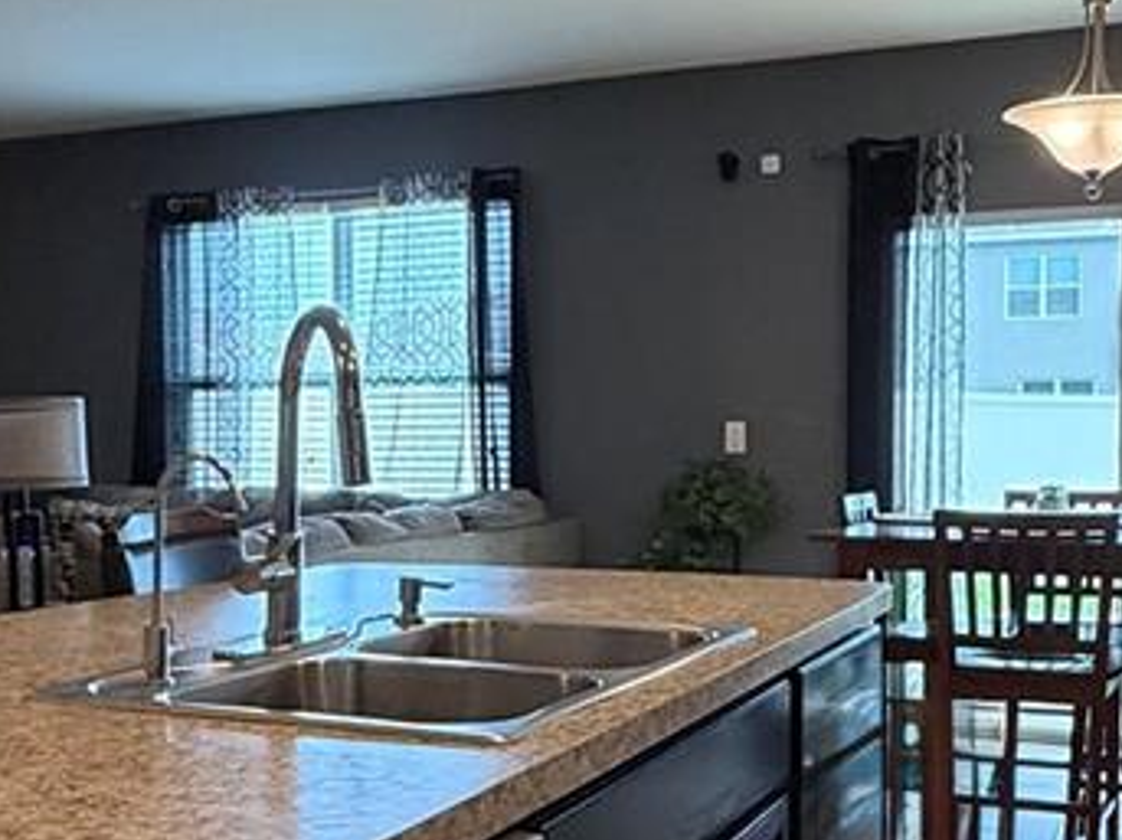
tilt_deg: -3.9
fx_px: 1588
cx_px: 514
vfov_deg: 29.5
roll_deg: +0.5
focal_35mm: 49
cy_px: 526
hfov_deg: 38.9
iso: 320
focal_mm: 2.22
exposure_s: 1/60
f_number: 2.2
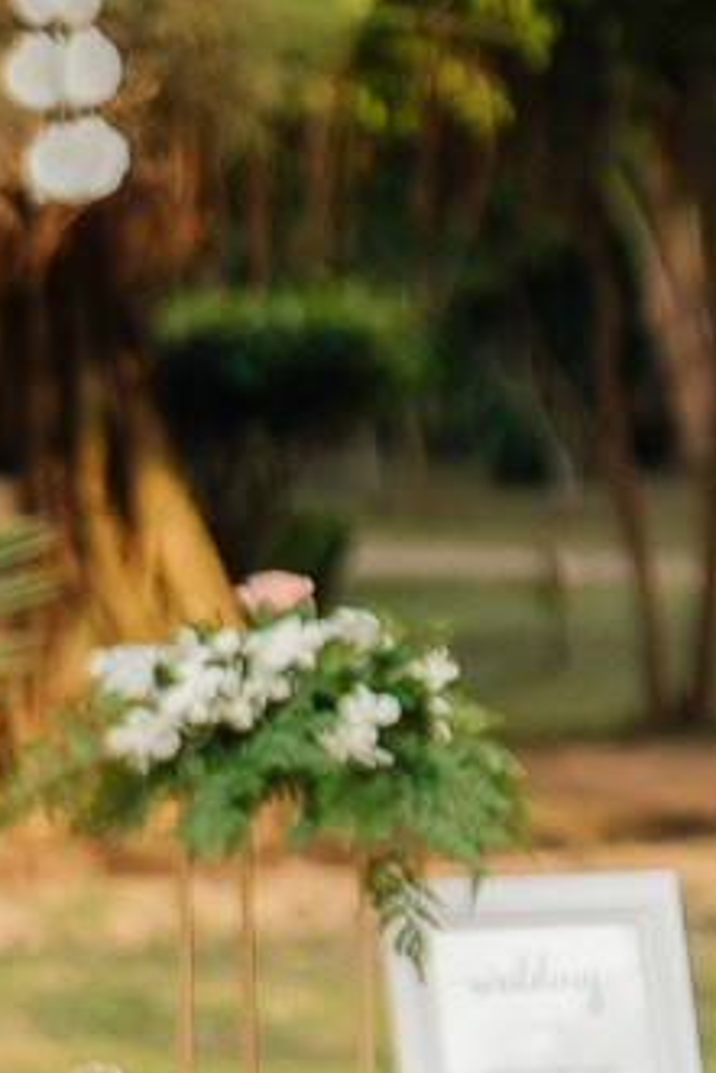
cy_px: -263
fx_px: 12903
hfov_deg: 3.2
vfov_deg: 4.7
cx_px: 1447
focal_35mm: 433
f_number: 2.8
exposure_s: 1/400
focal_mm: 70
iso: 100
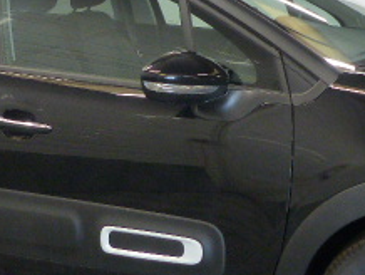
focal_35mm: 85
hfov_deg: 23.0
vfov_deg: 17.4
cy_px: 99
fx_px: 897
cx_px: 171
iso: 400
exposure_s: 1/50
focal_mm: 5.1
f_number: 2.8
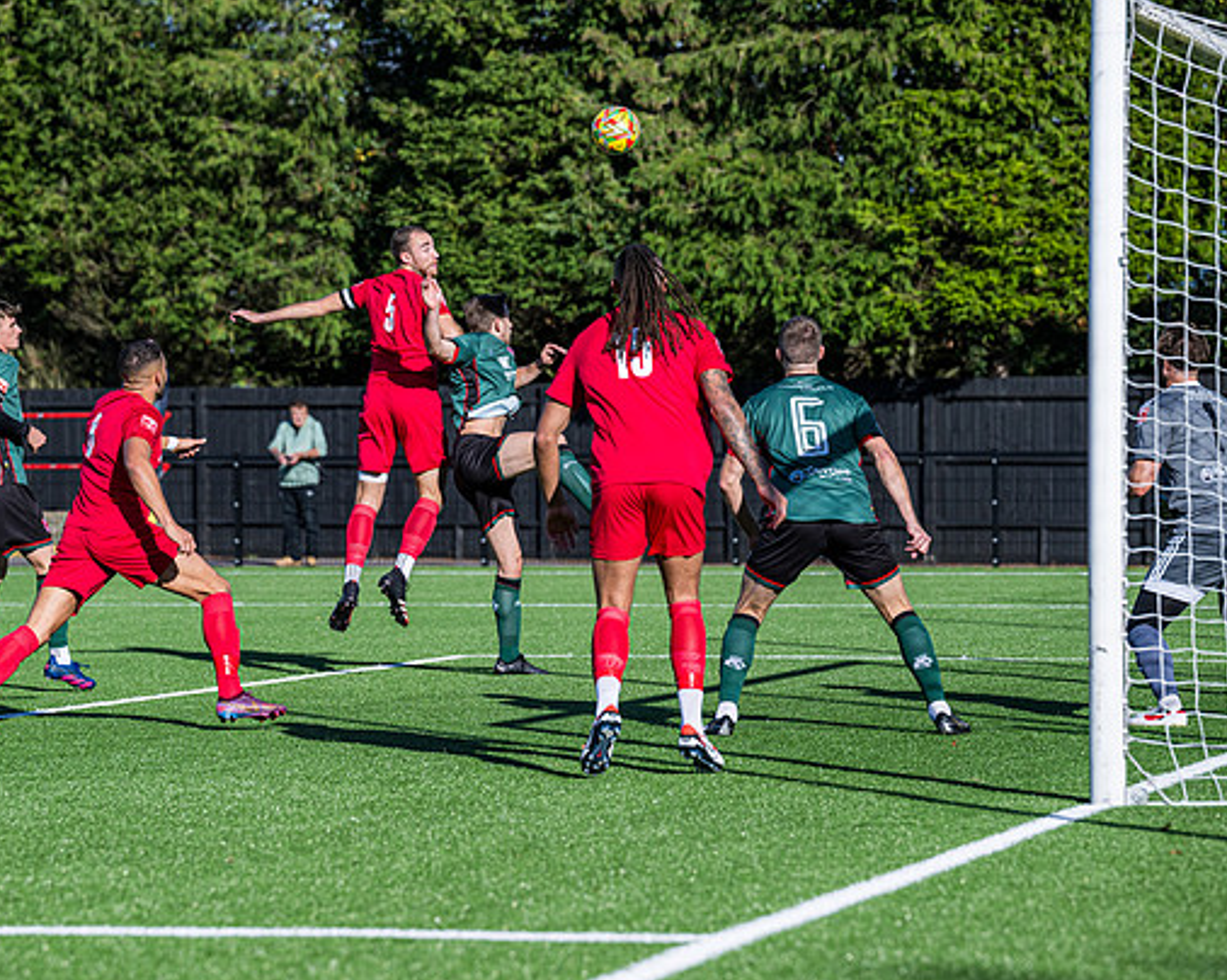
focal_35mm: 163
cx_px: 520
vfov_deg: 9.5
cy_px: 488
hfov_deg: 11.8
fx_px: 5915
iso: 200
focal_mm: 130
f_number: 4
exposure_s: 1/3200
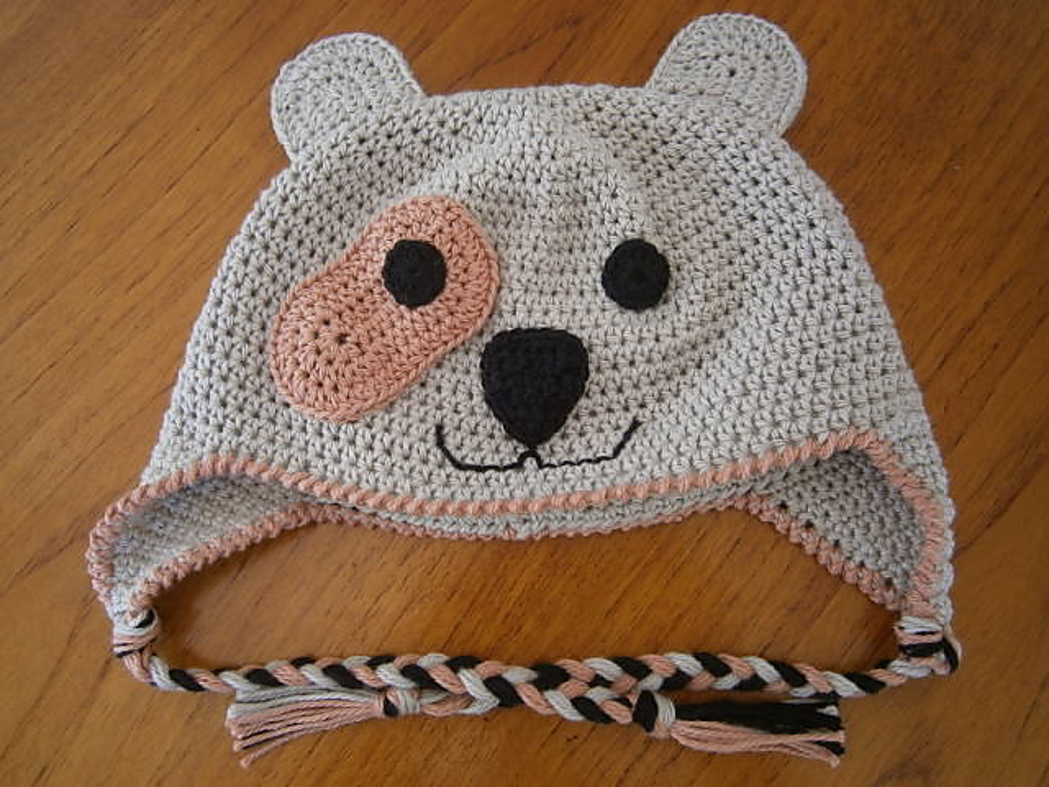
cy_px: 394
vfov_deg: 53.1
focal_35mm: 26
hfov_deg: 67.3
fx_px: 788
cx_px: 524
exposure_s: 1/30
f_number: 2.8
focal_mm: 4.7
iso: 100
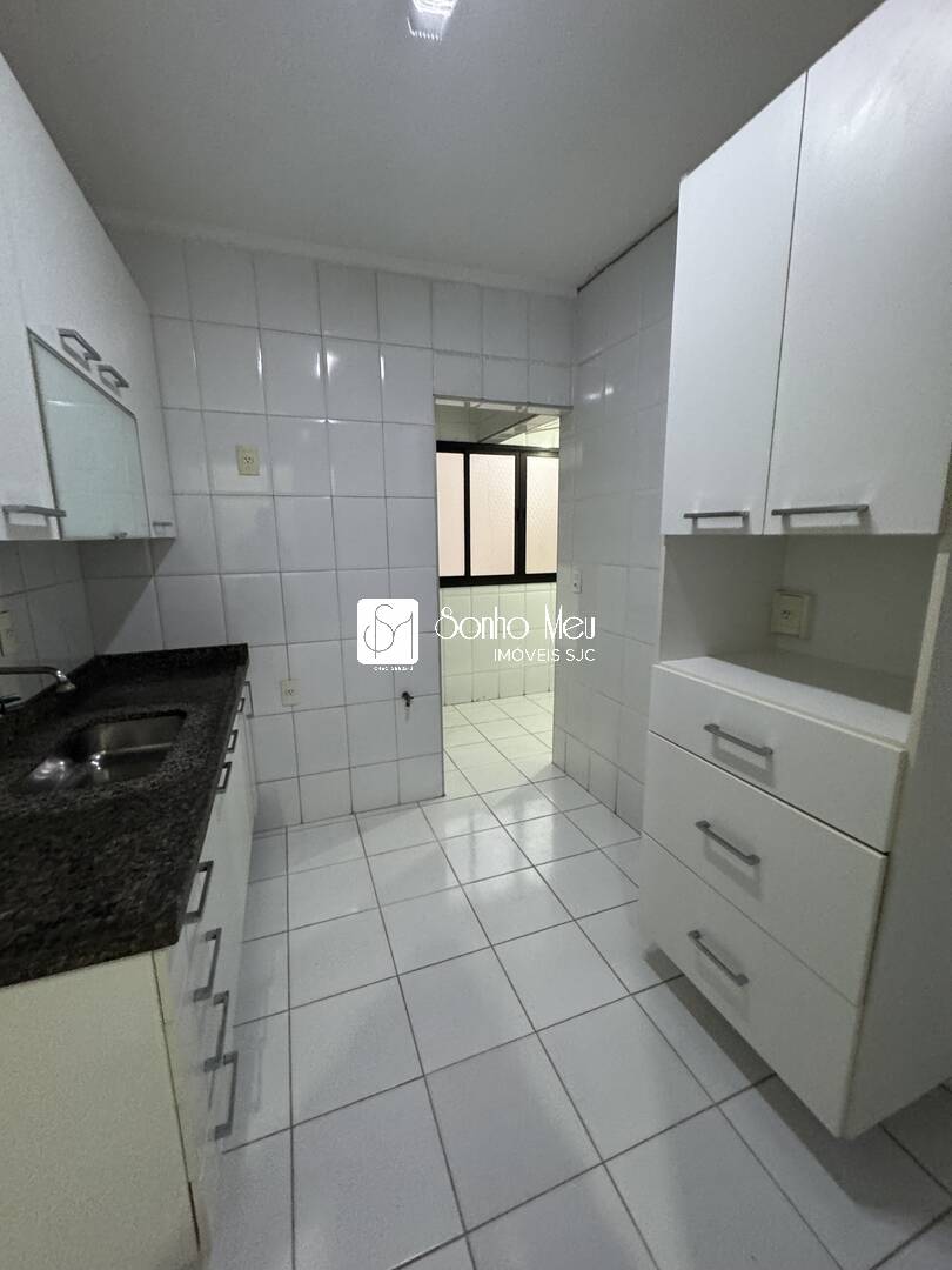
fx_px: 513
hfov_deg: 85.7
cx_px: 476
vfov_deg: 102.1
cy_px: 635
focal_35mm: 14
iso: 400
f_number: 2.2
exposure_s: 1/60
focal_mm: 2.22
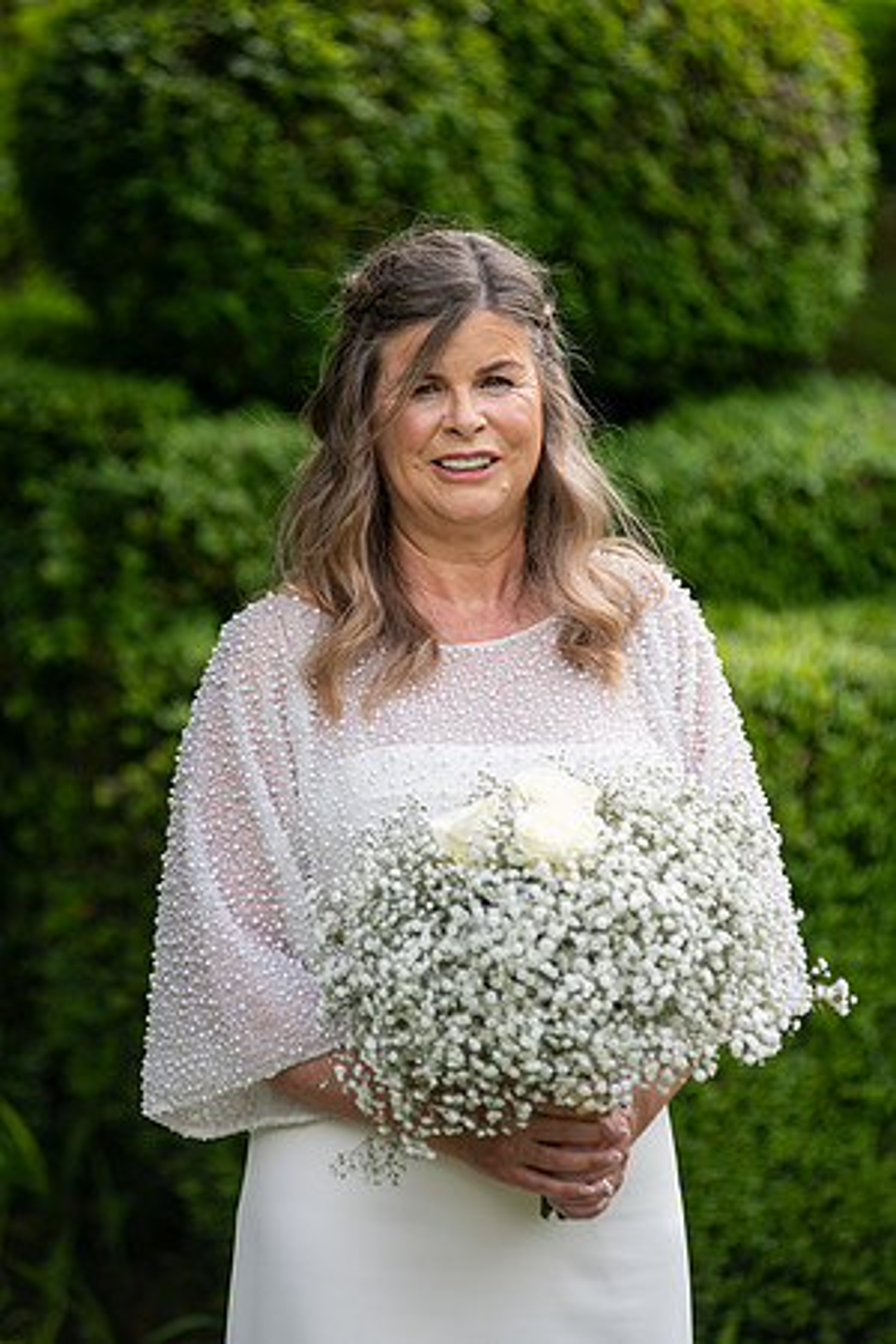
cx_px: 448
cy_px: 672
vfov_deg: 10.3
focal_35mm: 200
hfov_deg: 6.9
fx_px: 7466
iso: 125
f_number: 3.5
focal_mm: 200
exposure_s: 1/400
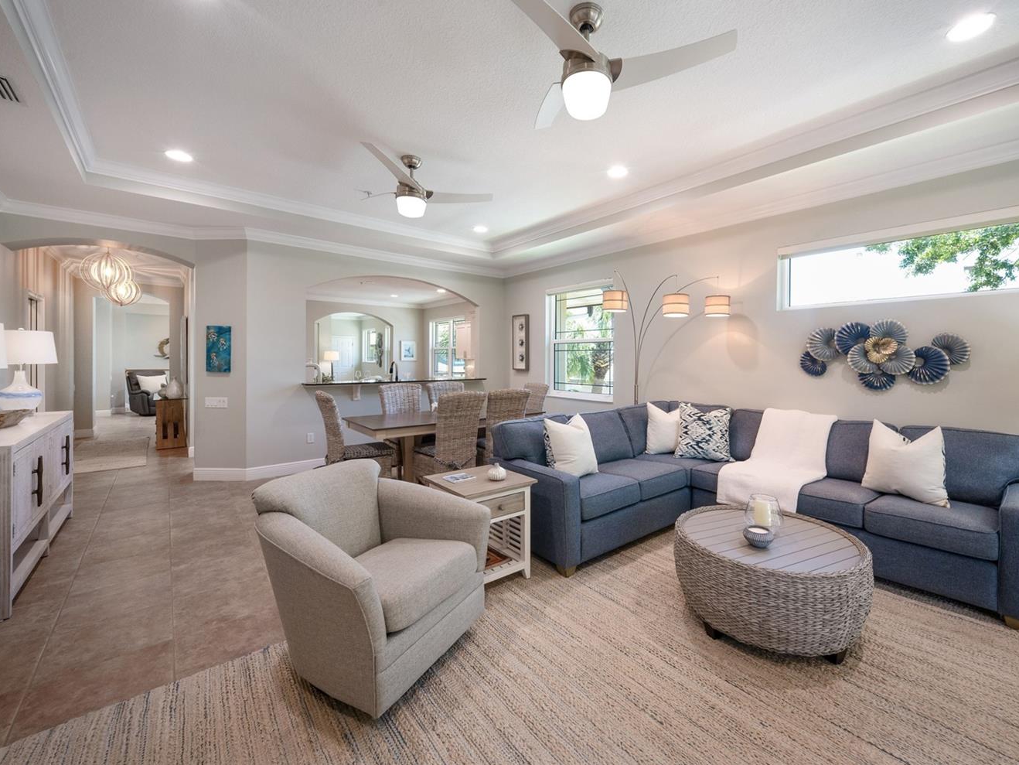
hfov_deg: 101.8
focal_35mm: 14
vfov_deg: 85.6
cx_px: 551
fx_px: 412
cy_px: 363
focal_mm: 12
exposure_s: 1/13
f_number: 10
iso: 1000
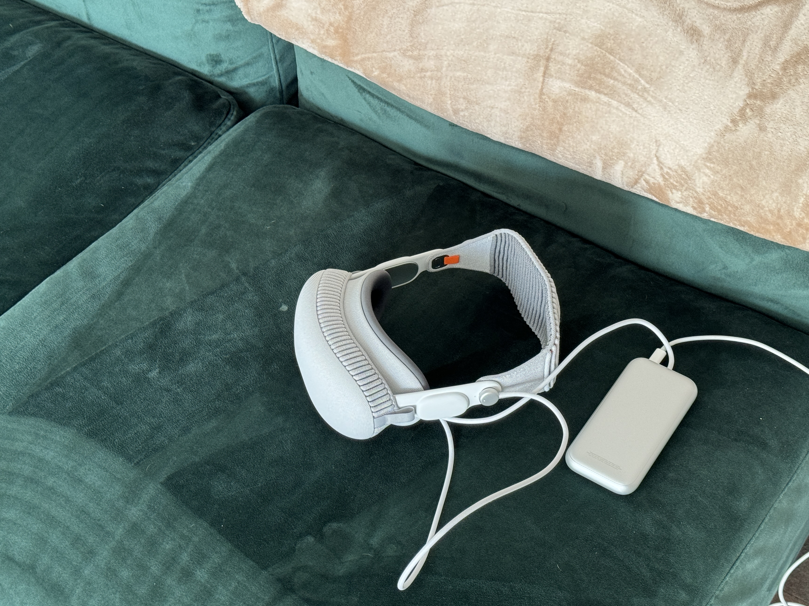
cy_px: 304
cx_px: 391
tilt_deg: -48.6
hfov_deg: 34.3
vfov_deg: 26.1
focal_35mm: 56
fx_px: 1309
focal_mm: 6.76
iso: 200
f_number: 1.78
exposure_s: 1/60
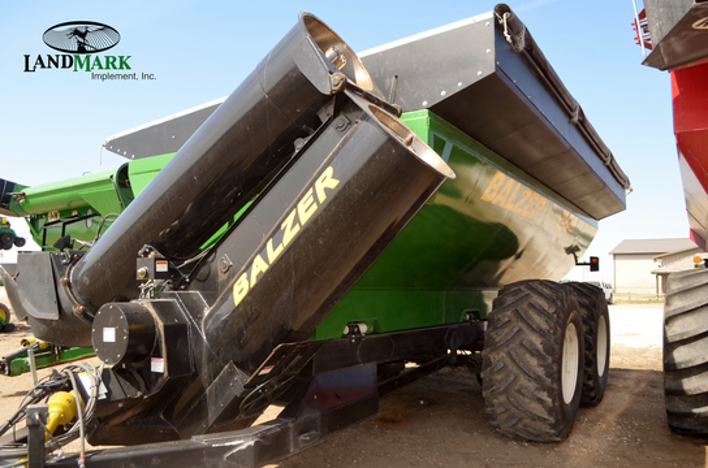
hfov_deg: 67.5
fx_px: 530
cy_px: 234
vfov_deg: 47.7
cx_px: 354
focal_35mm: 27
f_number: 5.6
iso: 100
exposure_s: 1/200
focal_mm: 18
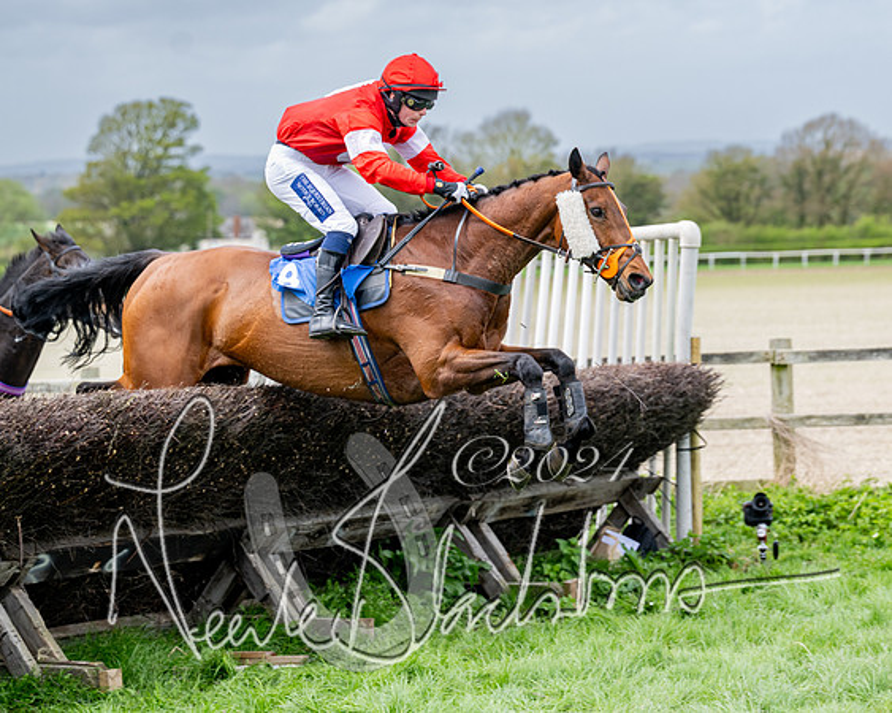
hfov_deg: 15.4
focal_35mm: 125
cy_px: 406
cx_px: 455
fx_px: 3296
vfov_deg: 12.3
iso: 400
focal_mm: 97
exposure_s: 1/1000
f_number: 4
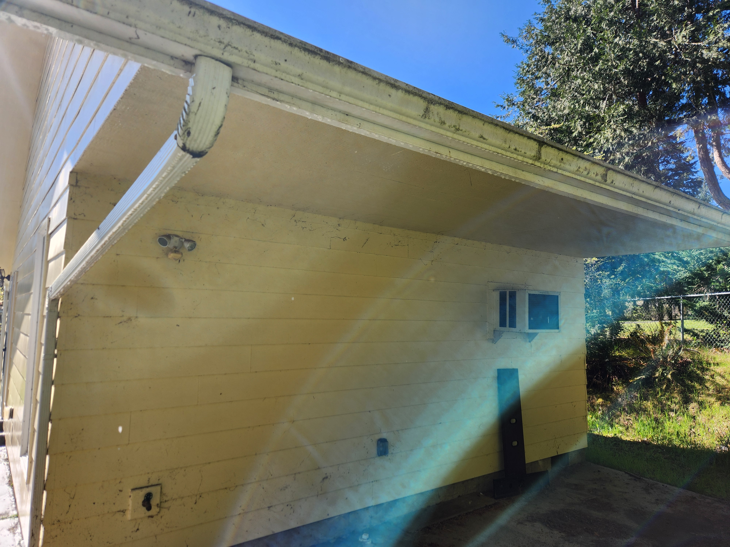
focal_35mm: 23
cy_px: 274
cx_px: 365
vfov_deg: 58.9
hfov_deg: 73.9
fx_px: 485
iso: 20
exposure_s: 1/521
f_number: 1.8
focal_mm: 5.4
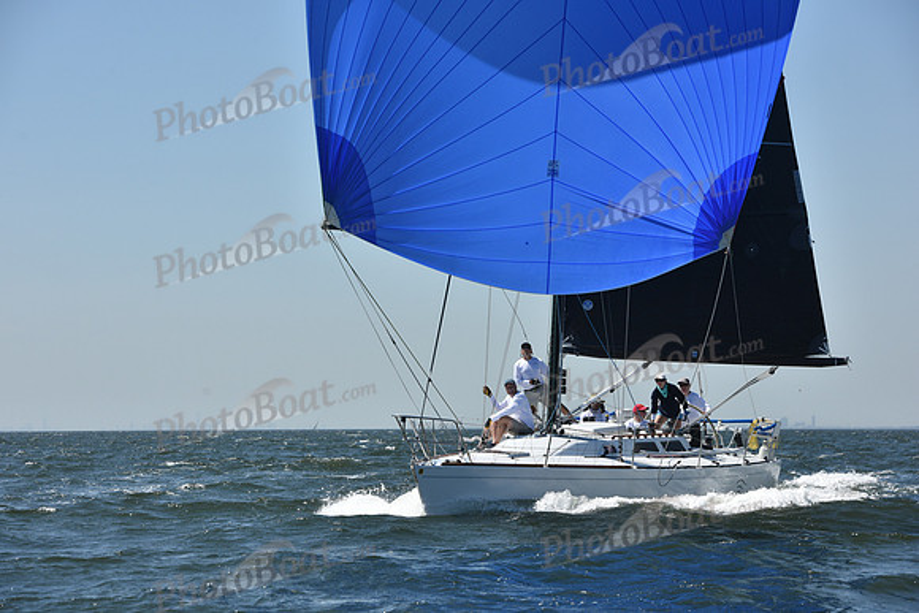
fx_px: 3115
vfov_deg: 11.2
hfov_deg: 16.8
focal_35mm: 122
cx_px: 460
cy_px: 306
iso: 250
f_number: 8
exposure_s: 1/1250
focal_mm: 122
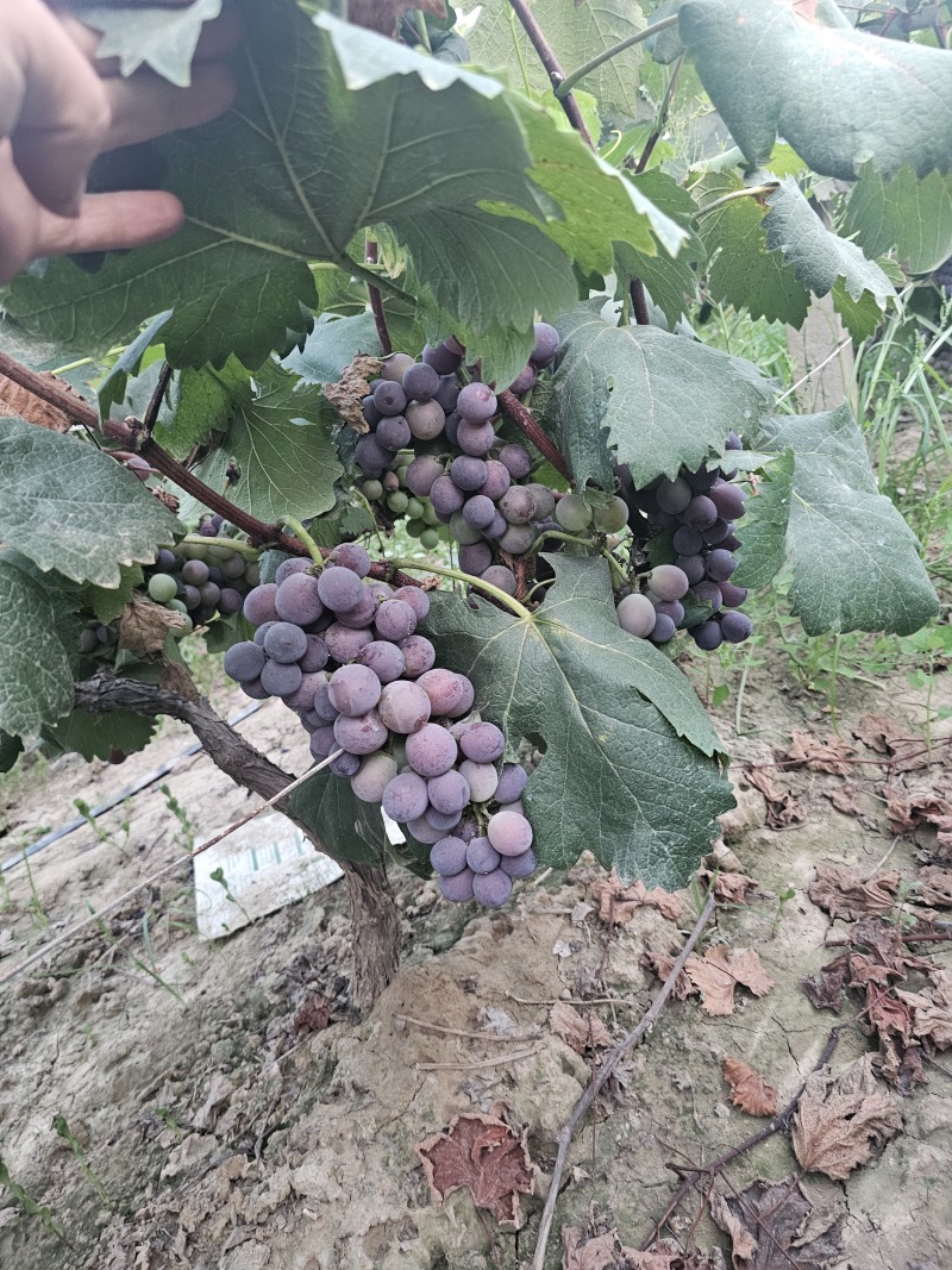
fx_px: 844
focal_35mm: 23
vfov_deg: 73.9
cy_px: 635
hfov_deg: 58.9
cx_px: 476
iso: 640
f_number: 1.7
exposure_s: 1/50
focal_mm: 6.3
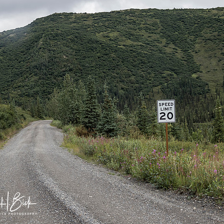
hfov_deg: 24.0
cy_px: 115
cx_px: 117
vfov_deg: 24.0
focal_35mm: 72
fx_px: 527
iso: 400
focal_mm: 29
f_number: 7.1
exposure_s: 1/200
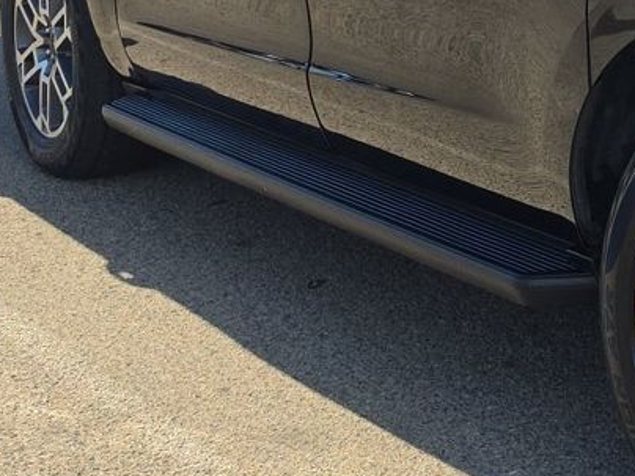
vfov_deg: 15.5
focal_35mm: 91
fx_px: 1669
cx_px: 959
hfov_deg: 18.9
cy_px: -127
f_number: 1.4
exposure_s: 1/3058
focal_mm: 6.5
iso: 63
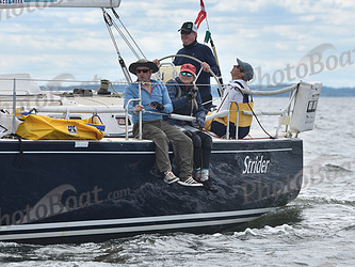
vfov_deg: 4.4
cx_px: 187
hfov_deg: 5.9
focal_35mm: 335
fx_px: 3437
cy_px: 136
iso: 250
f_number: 7.1
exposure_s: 1/800
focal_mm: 200
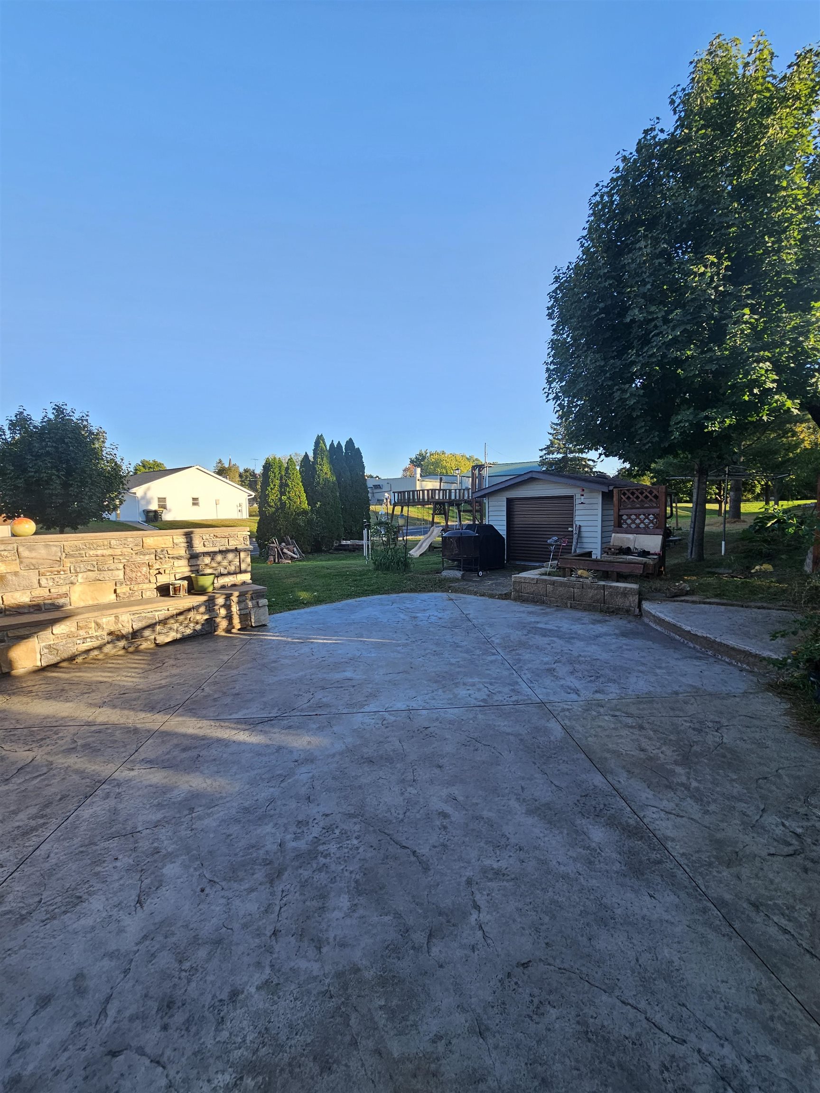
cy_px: 546
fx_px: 411
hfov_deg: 89.9
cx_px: 410
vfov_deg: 106.2
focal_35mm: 13
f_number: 2.2
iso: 50
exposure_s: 1/511
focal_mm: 2.2
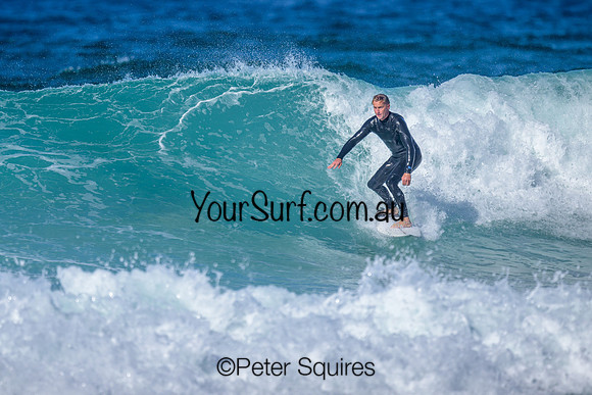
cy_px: 175
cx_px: 226
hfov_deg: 2.0
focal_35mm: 1016
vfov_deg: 1.4
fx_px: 16707
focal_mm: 800
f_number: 6.3
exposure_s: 1/2000
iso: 200
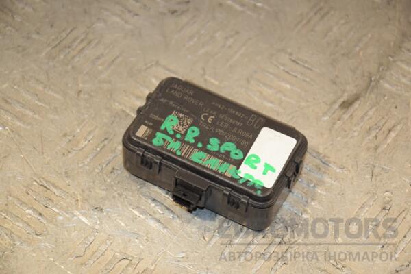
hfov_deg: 14.0
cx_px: 206
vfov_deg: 9.3
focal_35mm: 147
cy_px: 137
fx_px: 1678
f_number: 7.1
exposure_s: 1/200
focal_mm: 98
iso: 800
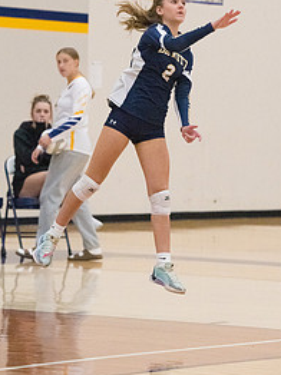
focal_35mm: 273
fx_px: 2960
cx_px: 173
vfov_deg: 7.3
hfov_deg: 5.4
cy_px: 110
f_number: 4.5
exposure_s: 1/1250
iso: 10000
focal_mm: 165
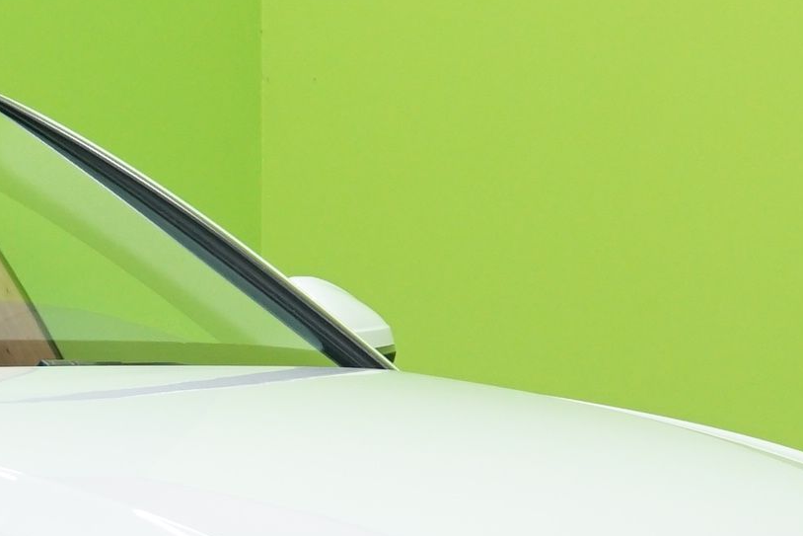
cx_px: -274
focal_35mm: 266
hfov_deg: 7.6
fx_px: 5934
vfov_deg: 5.2
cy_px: 453
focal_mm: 55
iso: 800
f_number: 5.6
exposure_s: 1/25
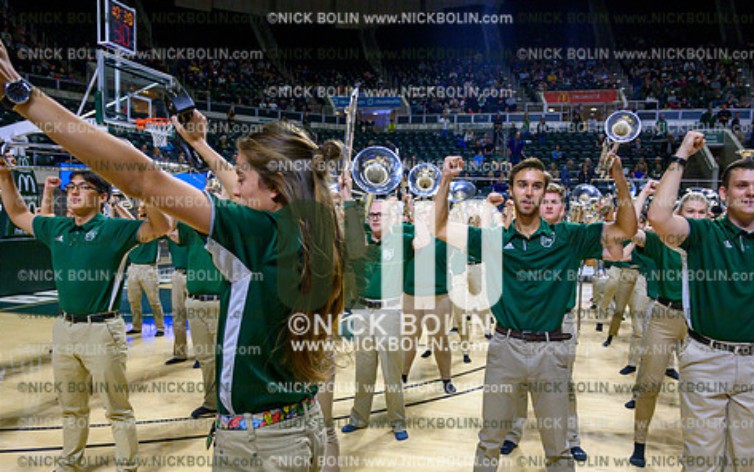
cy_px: 277
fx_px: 617
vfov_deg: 41.7
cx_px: 389
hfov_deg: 62.9
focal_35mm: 30
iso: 3200
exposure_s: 1/800
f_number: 4.5
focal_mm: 24
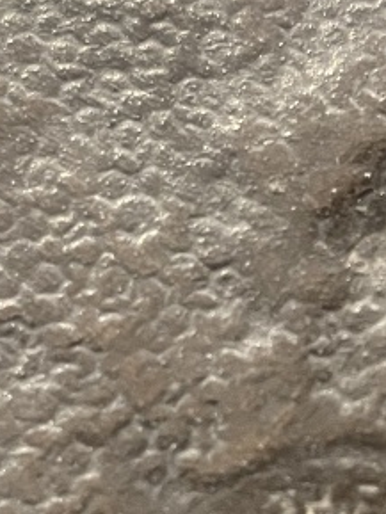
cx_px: 349
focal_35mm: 108
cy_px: 478
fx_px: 1605
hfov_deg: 13.6
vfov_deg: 17.9
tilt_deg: -70.5
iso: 500
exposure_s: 1/50
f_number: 1.6
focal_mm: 4.2
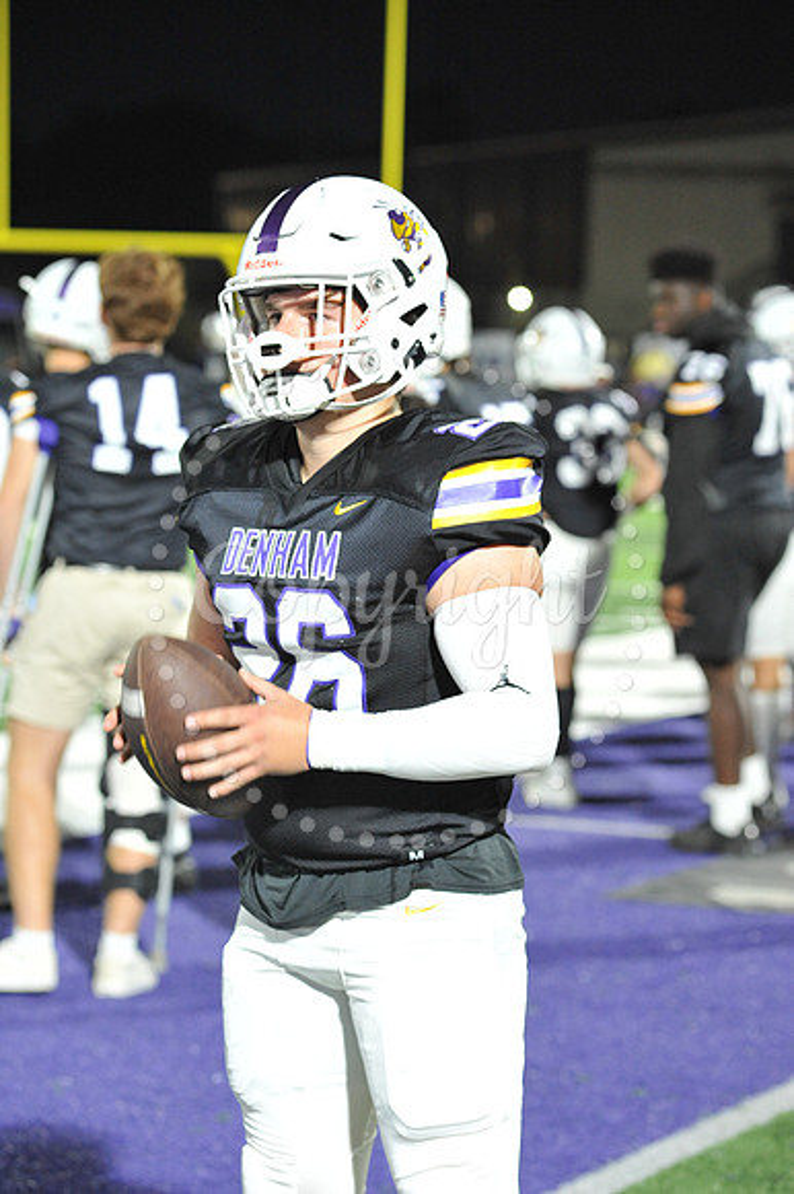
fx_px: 4140
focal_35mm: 125
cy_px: 597
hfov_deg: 11.0
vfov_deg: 16.4
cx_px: 397
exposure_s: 1/125
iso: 3200
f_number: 5.6
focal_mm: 125
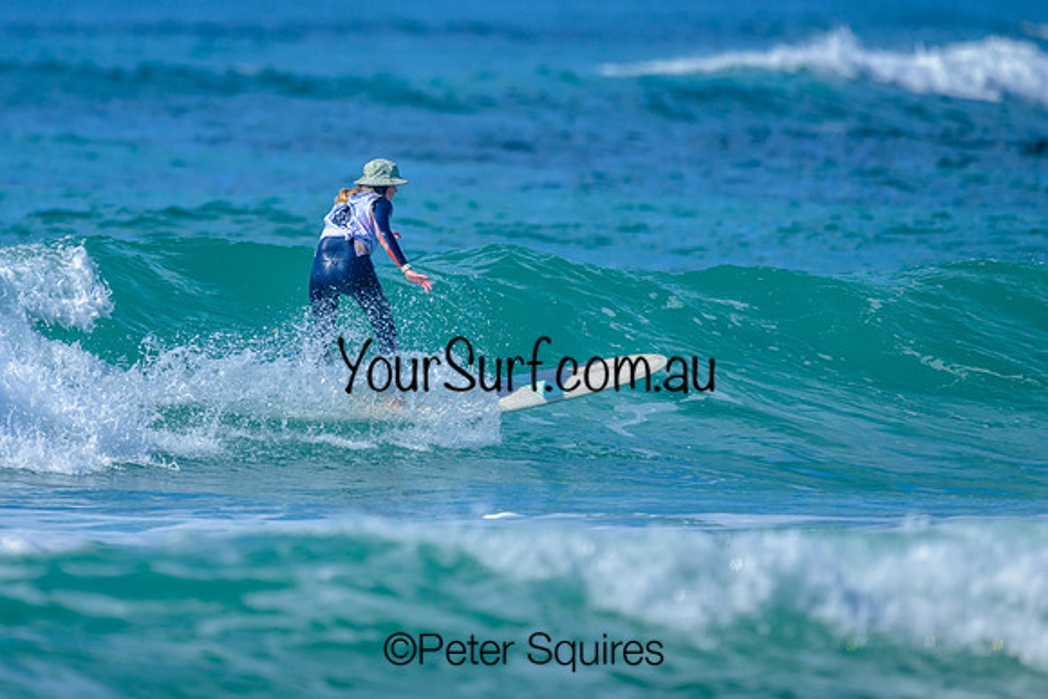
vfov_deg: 1.3
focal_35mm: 1100
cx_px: 333
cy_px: 241
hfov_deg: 1.9
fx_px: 32027
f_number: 6.3
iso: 220
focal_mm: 800
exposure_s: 1/2000
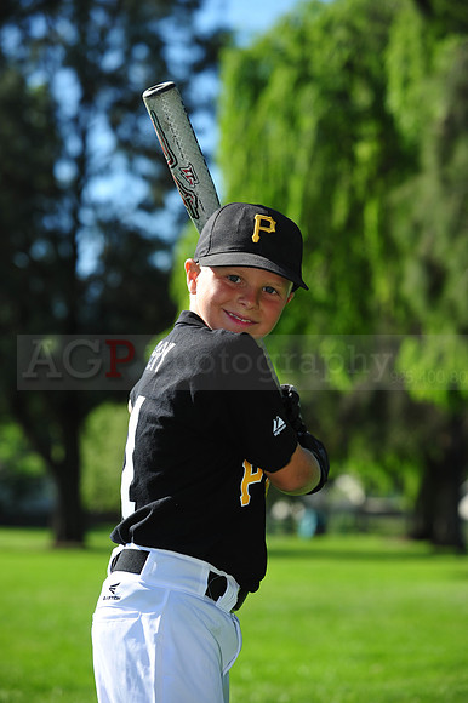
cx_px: 234
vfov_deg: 19.5
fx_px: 2050
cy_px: 352
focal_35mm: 105
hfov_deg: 13.0
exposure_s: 1/800
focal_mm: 105
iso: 200
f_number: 5
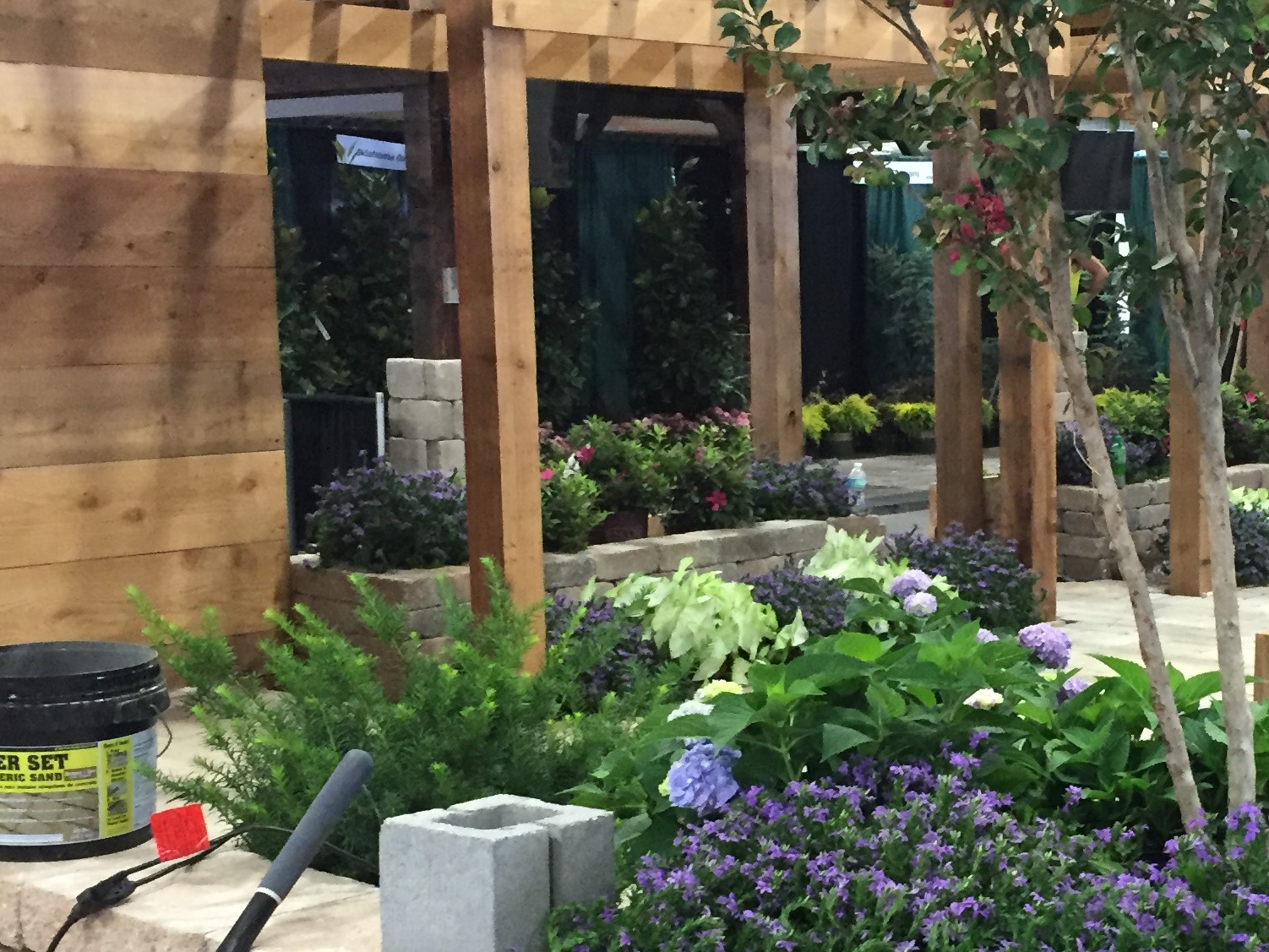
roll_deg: +0.0
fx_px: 2310
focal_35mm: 63
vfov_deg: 23.2
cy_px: 653
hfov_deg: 30.3
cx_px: 937
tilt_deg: -8.4
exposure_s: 1/20
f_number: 2.2
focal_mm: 4.15
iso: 250
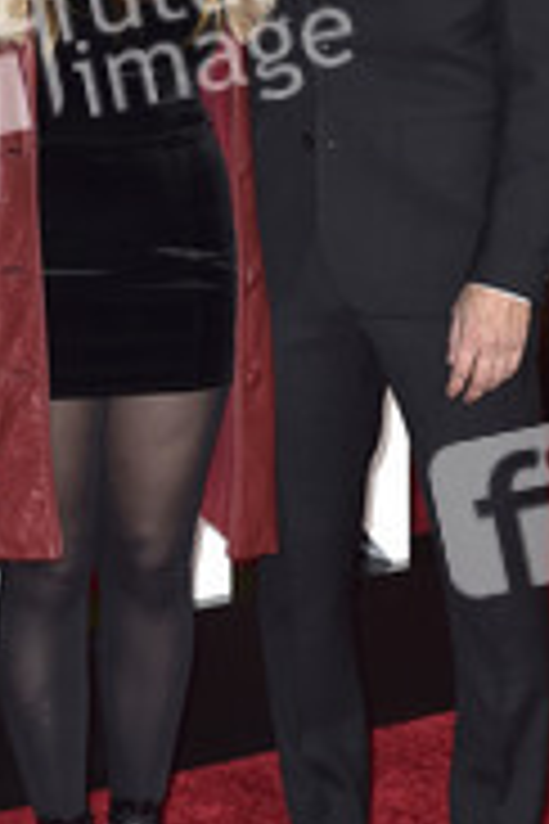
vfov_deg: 13.4
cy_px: 266
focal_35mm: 153
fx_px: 3500
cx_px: 254
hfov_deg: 9.0
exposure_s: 1/250
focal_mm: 70
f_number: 6.3
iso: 640
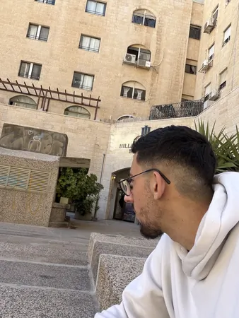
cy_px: 159
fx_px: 276
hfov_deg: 46.8
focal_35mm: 30
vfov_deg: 59.9
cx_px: 120
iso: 25
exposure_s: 1/121
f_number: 1.9
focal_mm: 2.71
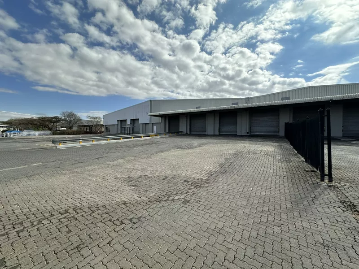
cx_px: 180
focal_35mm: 14
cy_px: 134
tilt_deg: +0.8
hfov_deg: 102.1
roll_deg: -0.1
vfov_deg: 85.7
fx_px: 145
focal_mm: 2.22
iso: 50
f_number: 2.2
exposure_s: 1/2564
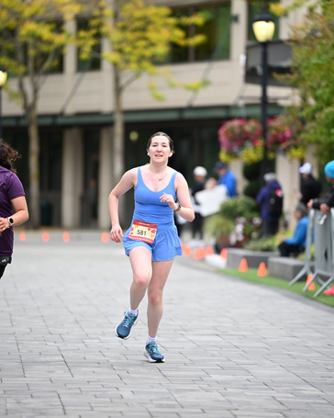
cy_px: 195
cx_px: 167
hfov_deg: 6.8
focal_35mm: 227
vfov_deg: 8.5
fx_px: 2805
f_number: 2.8
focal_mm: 200
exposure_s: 1/2000
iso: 640
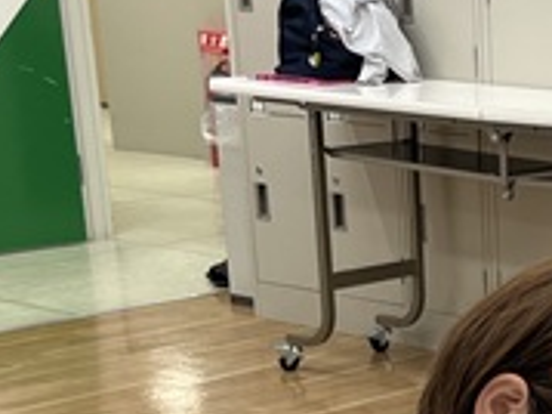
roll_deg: -0.7
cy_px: 683
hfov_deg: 16.2
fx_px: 1849
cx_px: 703
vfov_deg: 12.0
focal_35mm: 116
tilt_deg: -23.0
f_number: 1.6
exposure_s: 1/100
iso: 40
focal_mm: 5.1
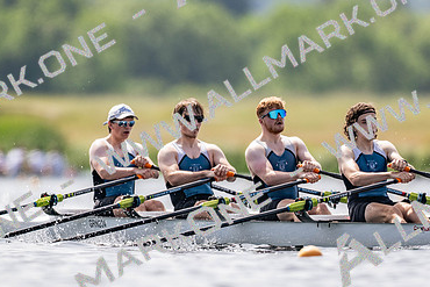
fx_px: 11244
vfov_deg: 1.5
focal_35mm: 941
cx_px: 237
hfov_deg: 2.2
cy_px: 178
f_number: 4
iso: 140
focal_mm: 600
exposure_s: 1/2500
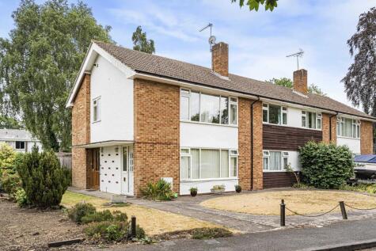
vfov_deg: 46.4
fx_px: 293
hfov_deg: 65.5
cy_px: 126
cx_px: 188
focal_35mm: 28
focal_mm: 28
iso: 100
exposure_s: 1/80
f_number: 10
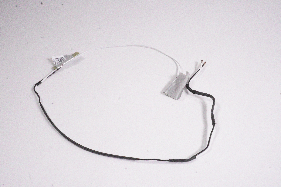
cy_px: 94
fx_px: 292
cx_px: 140
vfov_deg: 35.4
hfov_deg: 51.3
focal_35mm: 38
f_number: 25
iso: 12800
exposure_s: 1/250
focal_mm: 25
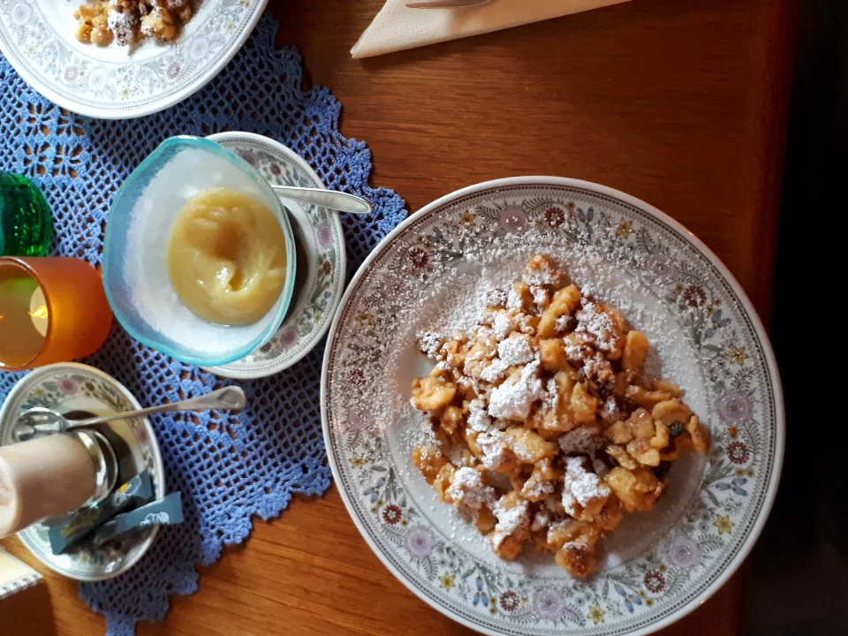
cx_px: 424
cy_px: 318
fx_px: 661
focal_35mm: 27
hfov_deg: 65.3
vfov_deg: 51.4
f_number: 1.9
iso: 400
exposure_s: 1/17
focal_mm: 3.6
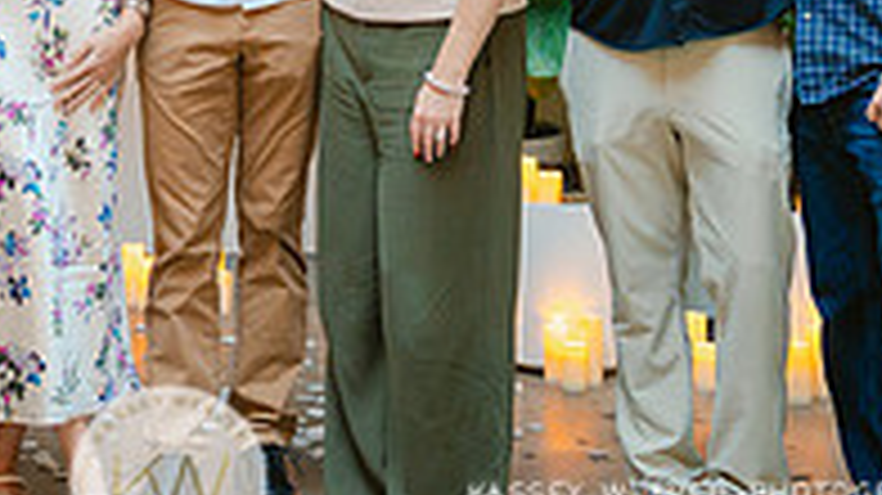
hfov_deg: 17.4
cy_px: -137
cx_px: 171
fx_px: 2852
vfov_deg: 9.7
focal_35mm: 122
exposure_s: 1/250
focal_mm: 38.6
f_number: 2.8
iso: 1250
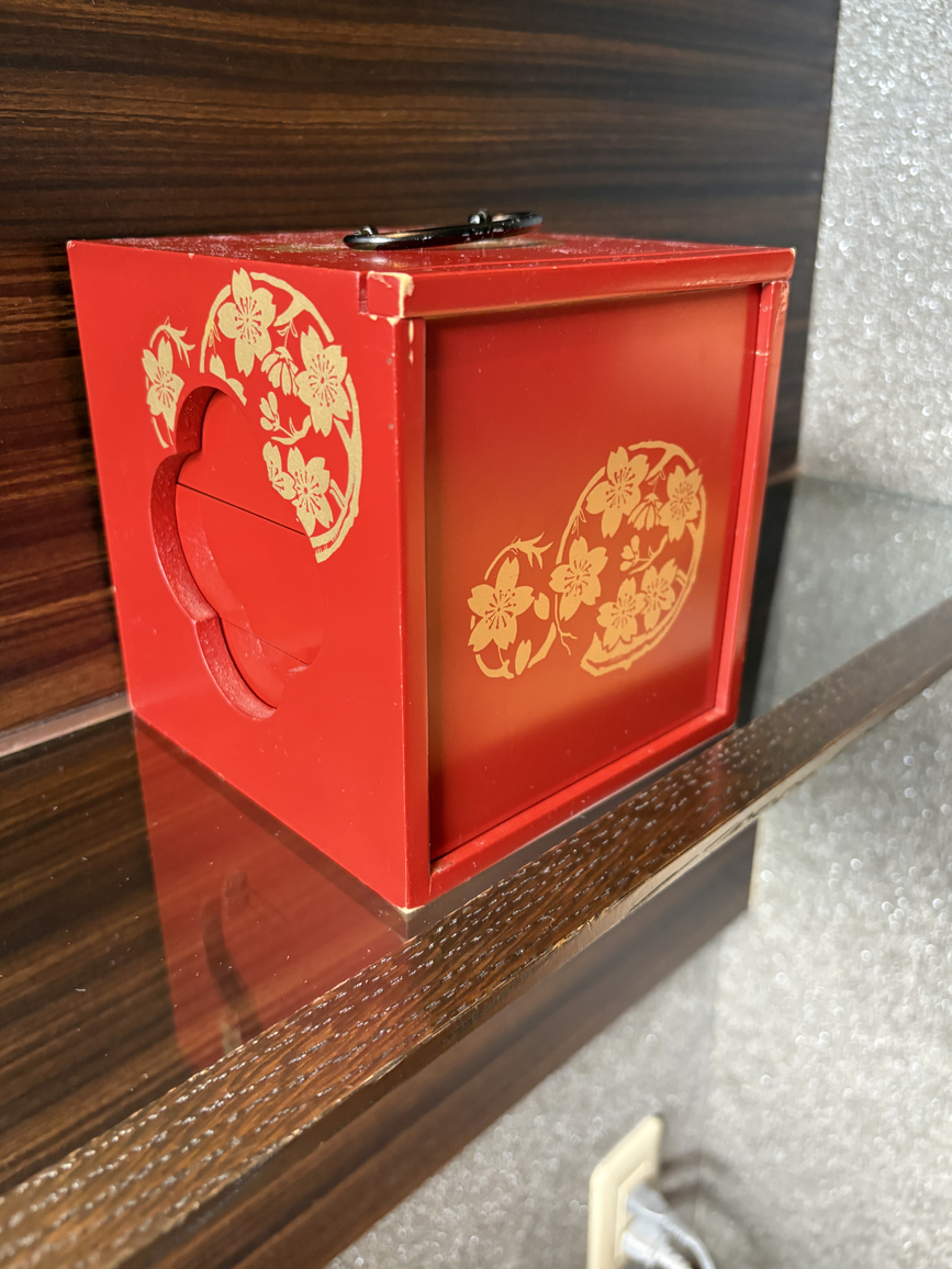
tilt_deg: -21.7
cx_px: 481
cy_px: 618
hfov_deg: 51.4
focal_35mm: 27
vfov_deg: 65.3
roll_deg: +1.5
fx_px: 990
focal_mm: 5.96
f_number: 1.6
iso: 320
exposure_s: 1/60
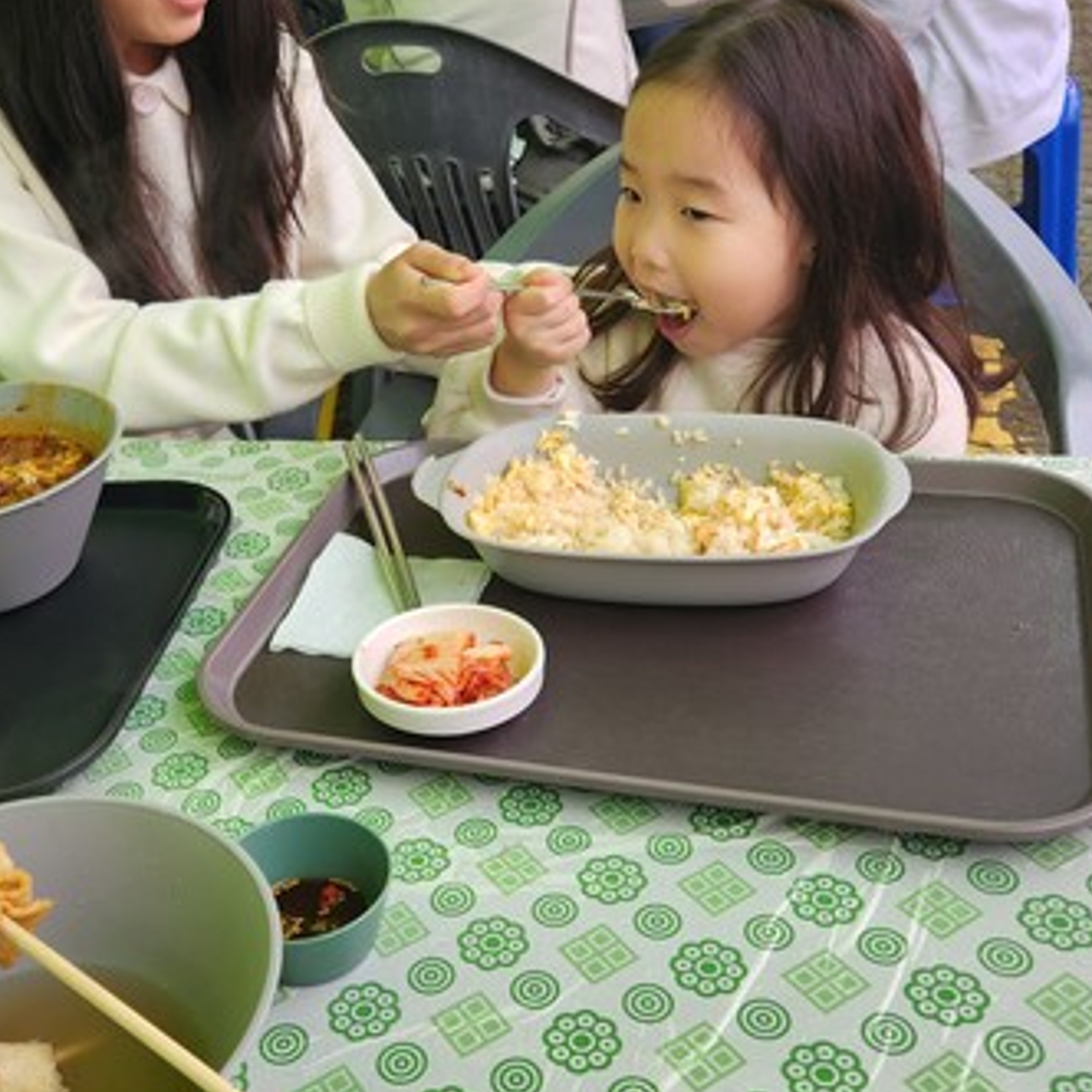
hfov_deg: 40.3
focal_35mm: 41
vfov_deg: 40.9
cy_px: 495
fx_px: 1463
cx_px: 349
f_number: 1.8
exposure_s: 1/180
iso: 64
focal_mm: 5.4
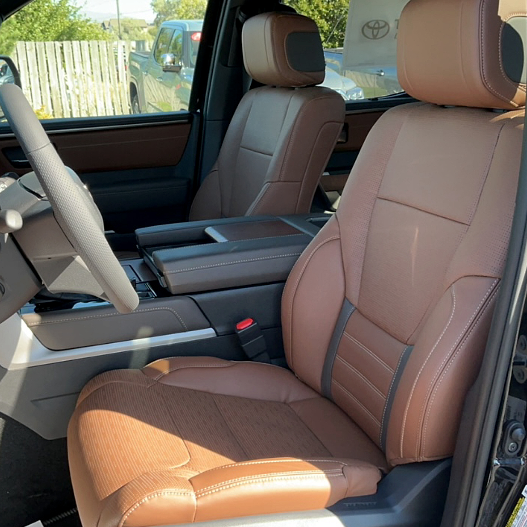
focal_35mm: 36
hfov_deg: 46.0
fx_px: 620
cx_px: 252
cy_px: 267
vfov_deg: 46.0
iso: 32
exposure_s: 1/176
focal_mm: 3
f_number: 1.8
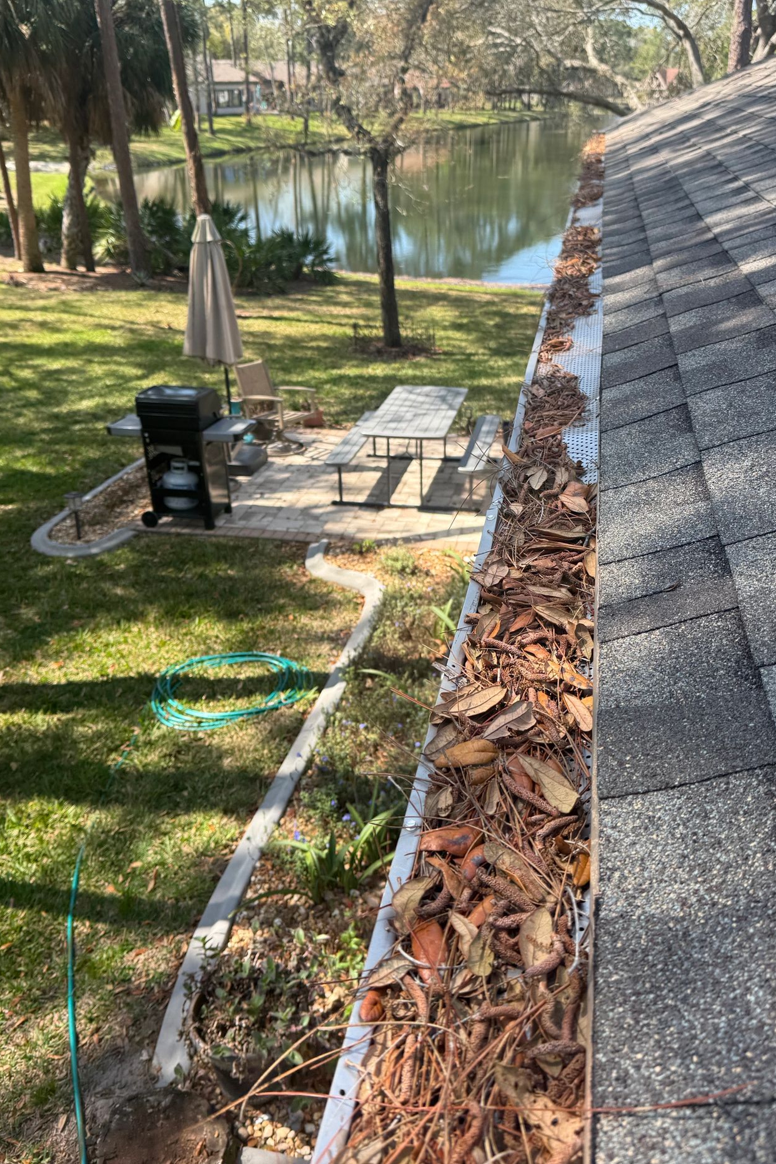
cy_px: 582
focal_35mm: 25
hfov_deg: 51.2
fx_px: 808
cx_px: 425
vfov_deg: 71.5
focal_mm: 6.76
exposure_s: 1/1060
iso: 80
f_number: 1.78
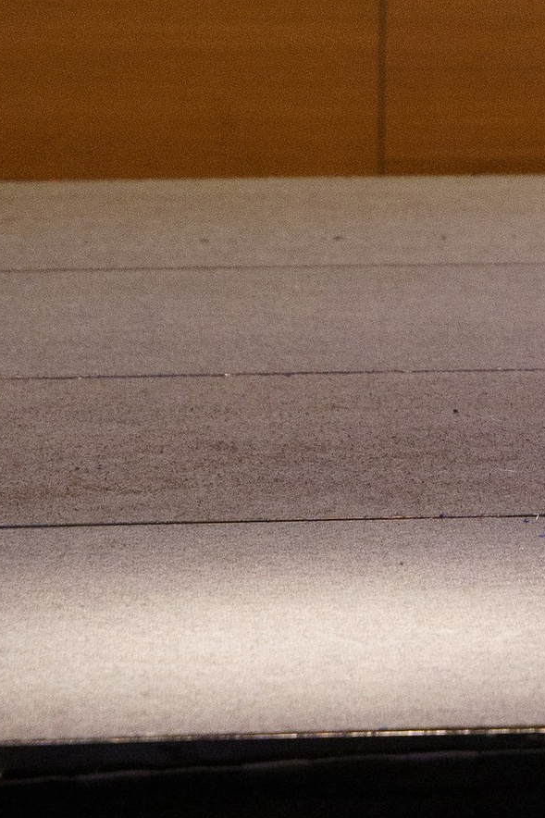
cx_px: 773
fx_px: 6905
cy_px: -817
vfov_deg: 6.6
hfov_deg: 4.5
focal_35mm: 304
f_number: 3.5
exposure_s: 1/160
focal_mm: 70
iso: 4000
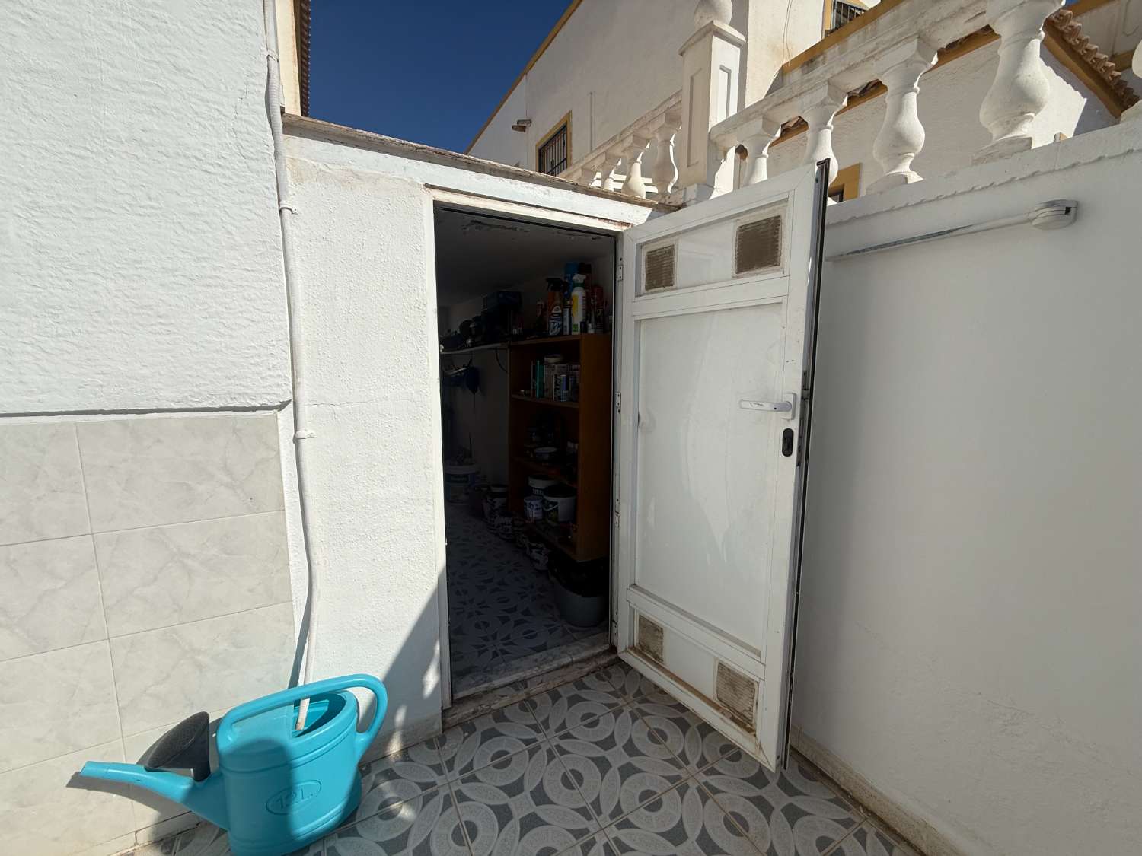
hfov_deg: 102.1
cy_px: 428
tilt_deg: -6.1
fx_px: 462
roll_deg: +0.3
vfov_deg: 85.7
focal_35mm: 14
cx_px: 571
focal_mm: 2.22
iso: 50
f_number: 2.2
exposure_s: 1/6173
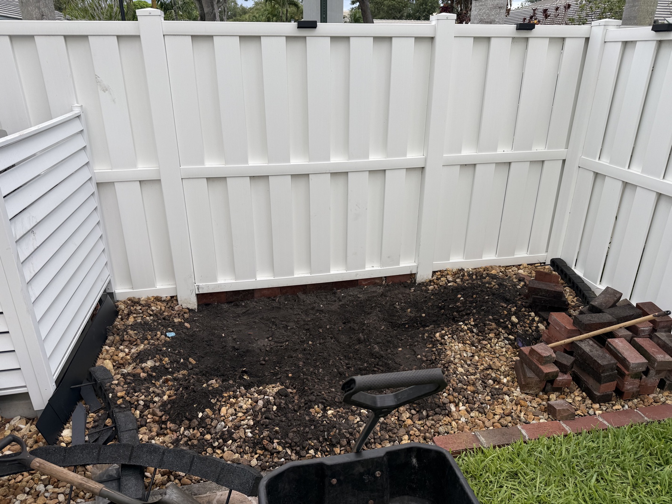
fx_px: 466
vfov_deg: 56.8
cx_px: 336
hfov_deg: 71.6
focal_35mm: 24
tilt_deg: -22.4
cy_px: 252
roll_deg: -0.2
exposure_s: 1/247
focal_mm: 6.76
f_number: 1.78
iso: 64
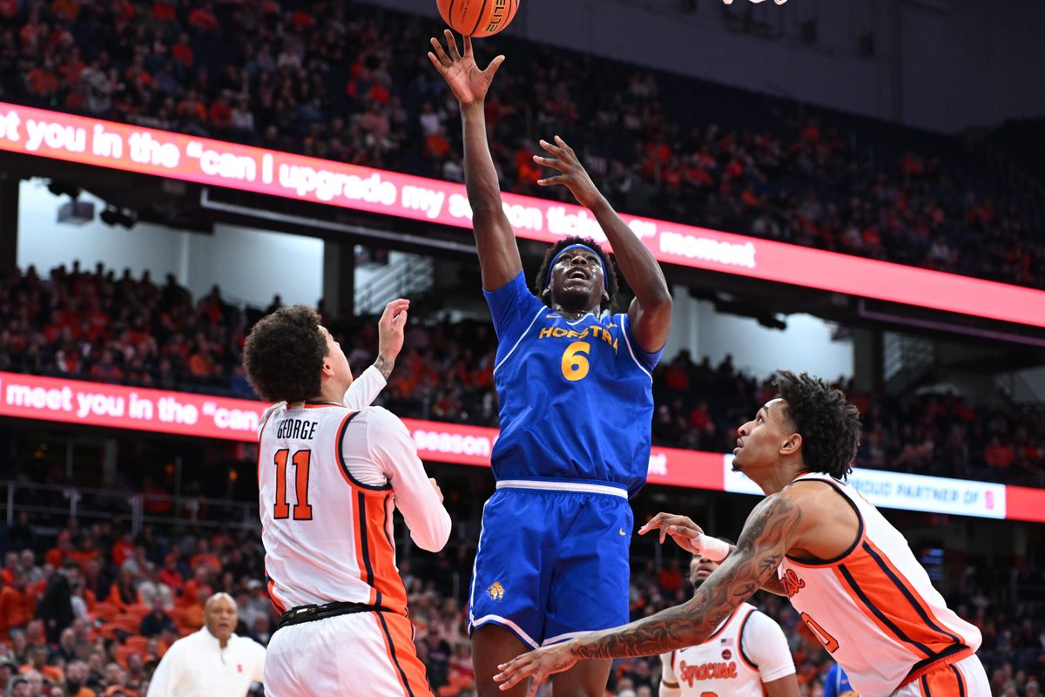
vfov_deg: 19.5
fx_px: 2032
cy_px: 348
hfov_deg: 28.8
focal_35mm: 70
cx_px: 522
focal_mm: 70
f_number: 3.2
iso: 4000
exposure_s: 1/1250
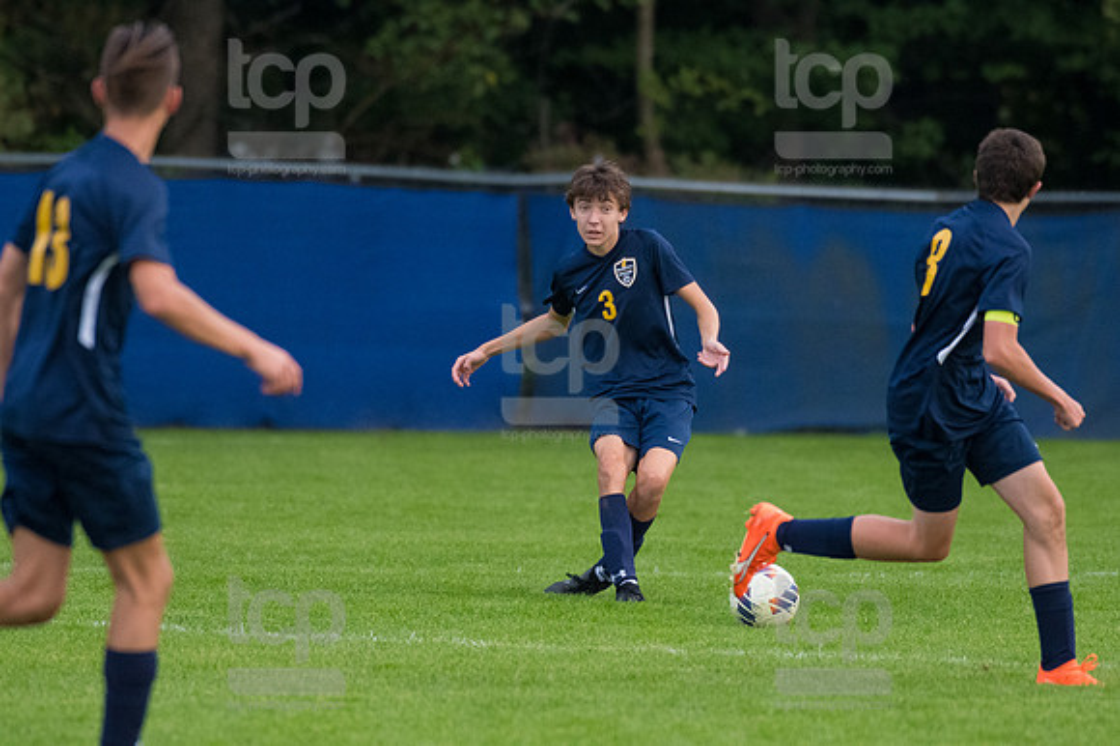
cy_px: 373
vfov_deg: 2.3
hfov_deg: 3.4
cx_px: 560
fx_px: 18655
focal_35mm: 600
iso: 3200
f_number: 5.6
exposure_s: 1/2000
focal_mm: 400
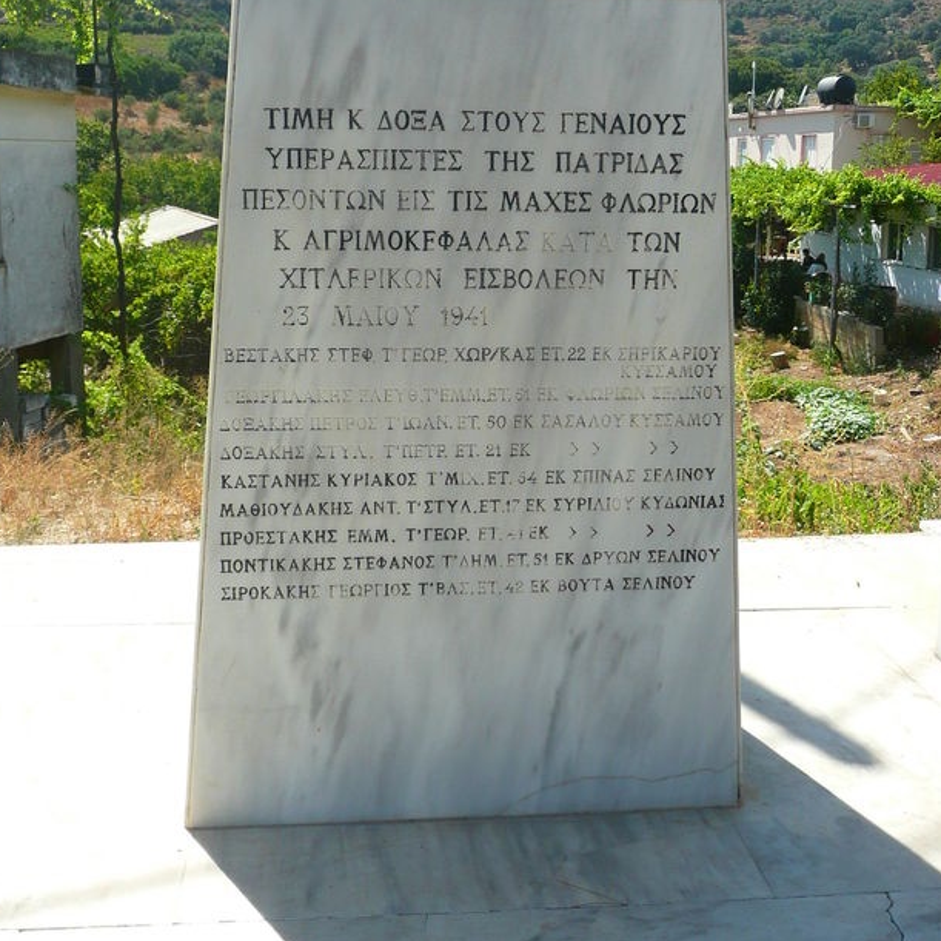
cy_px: 337
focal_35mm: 34
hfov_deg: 48.4
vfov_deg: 47.9
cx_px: 462
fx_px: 1046
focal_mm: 4.6
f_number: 3.3
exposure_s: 1/640
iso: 100
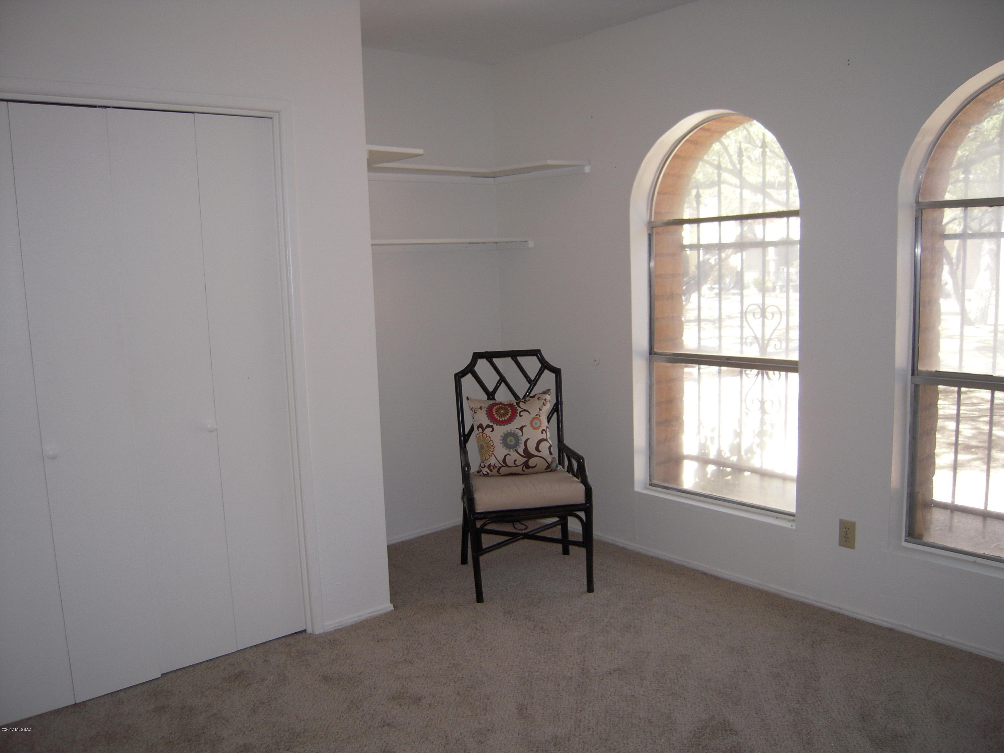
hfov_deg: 63.4
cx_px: 502
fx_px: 812
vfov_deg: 49.7
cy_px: 376
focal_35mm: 28
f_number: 2.7
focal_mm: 5
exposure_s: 1/80
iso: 100
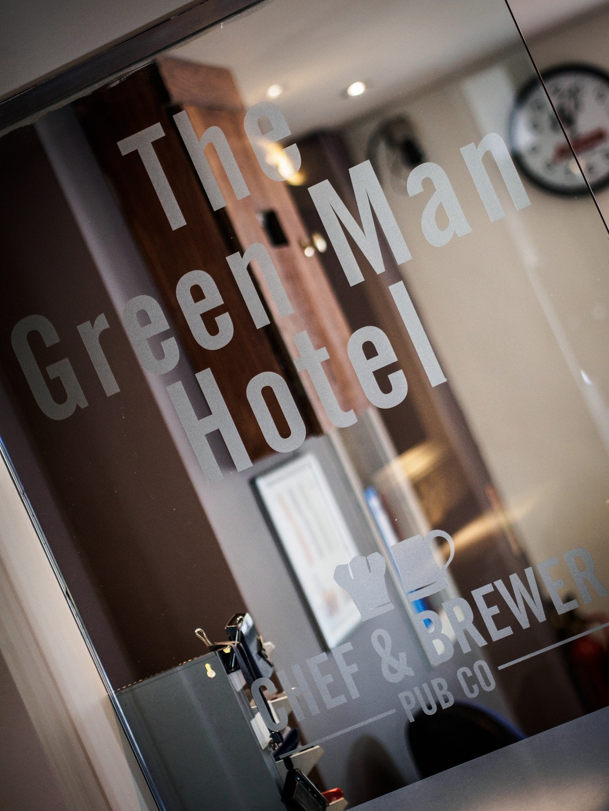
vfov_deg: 21.8
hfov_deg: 16.4
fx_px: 2111
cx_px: 304
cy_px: 406
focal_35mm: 90
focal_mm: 45
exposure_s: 1/160
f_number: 1.8
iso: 800
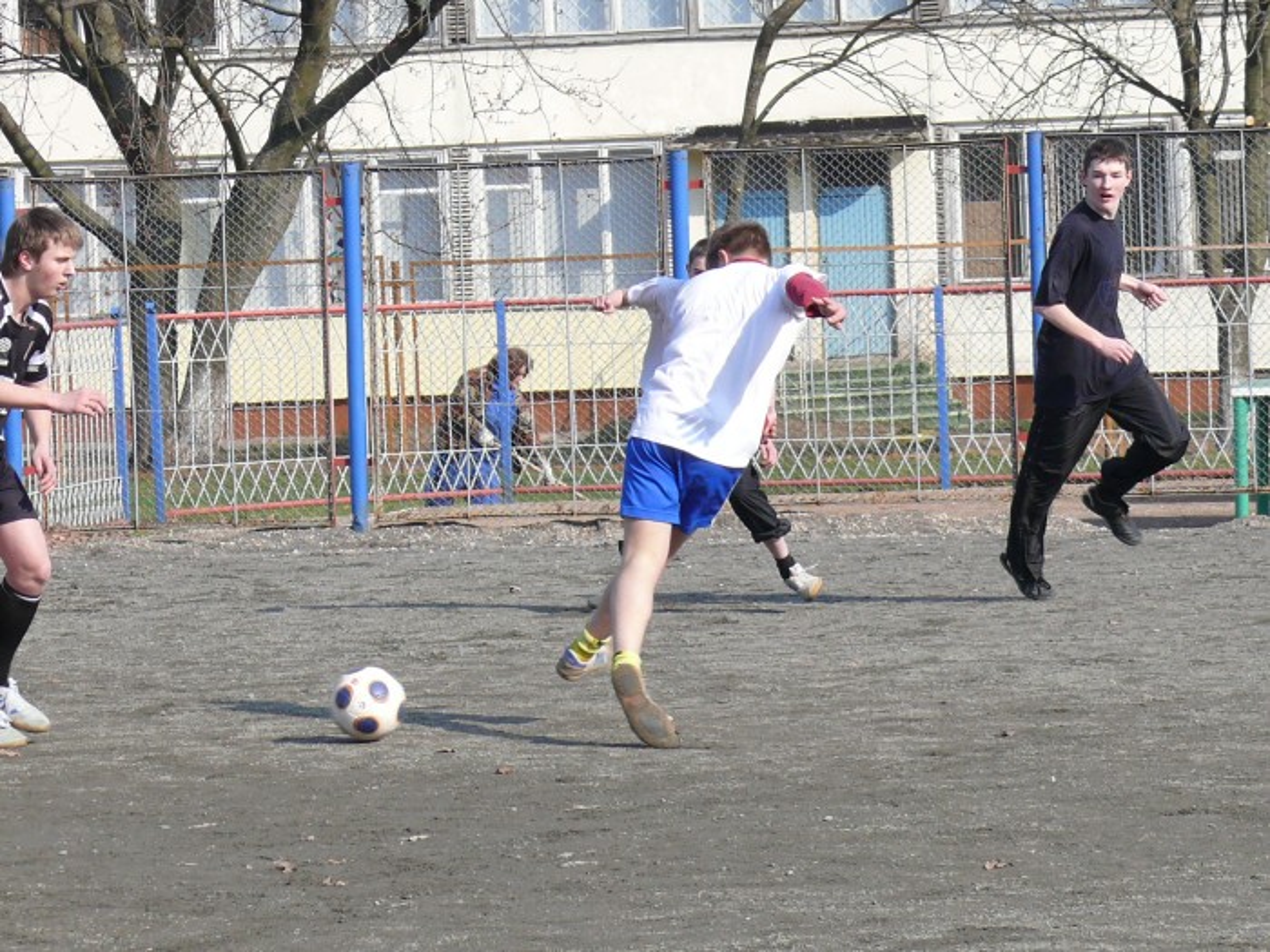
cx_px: 635
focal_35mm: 173
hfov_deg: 11.4
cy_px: 476
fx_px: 6347
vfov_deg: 8.6
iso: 100
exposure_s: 1/640
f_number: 4
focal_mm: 20.6
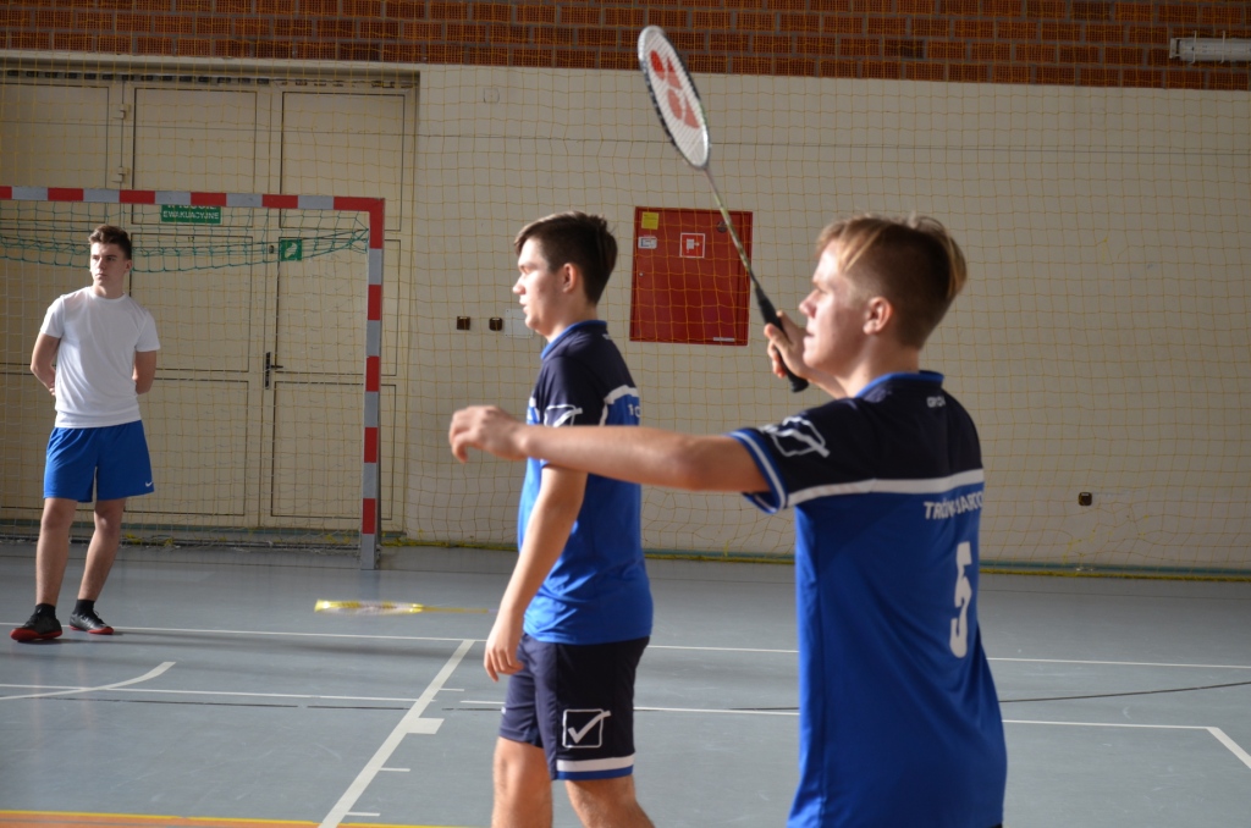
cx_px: 626
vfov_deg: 14.6
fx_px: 3225
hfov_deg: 22.0
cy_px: 414
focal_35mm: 93
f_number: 5.3
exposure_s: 1/60
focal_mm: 62
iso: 400
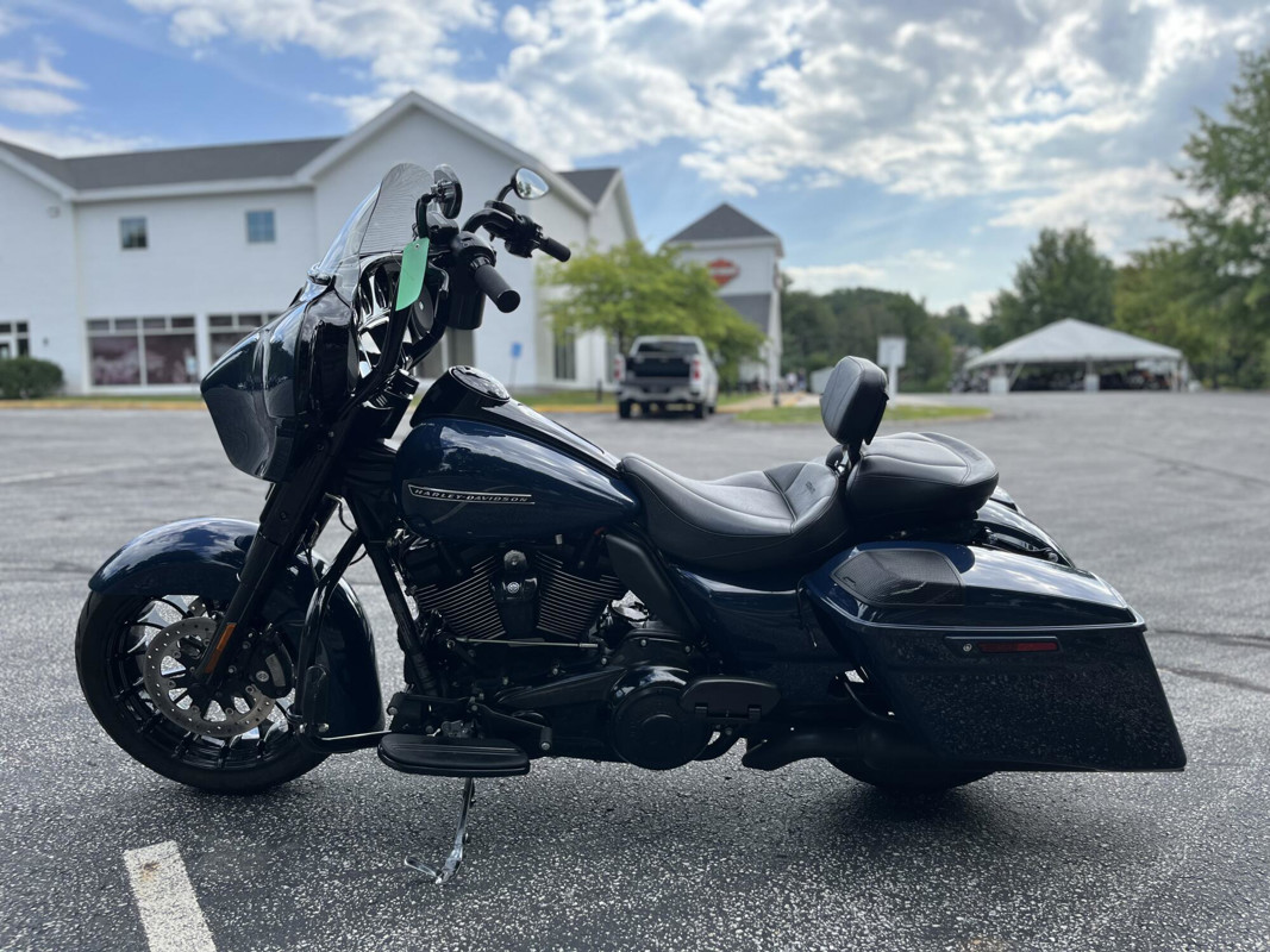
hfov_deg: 67.3
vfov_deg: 53.1
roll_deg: +1.3
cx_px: 635
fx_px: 954
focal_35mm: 26
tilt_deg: -4.7
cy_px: 476
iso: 50
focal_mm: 5.1
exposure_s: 1/1497
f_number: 1.6
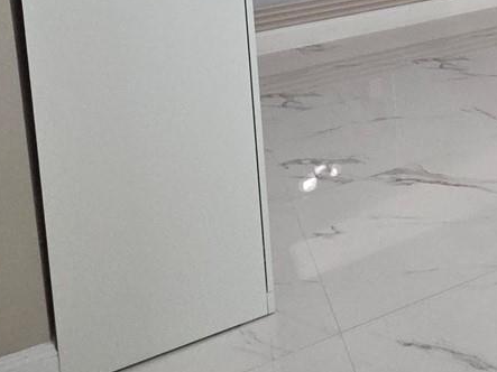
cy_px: -149
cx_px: 593
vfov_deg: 25.2
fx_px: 675
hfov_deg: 33.2
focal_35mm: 47
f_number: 2.2
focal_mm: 2.2
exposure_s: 1/60
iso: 200
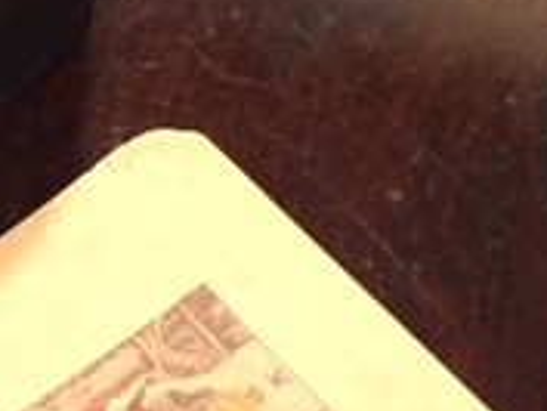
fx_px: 1660
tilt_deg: -53.1
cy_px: 77
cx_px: -201
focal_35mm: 105
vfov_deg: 14.0
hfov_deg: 17.4
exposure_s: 1/17
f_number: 2.2
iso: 400
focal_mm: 4.15
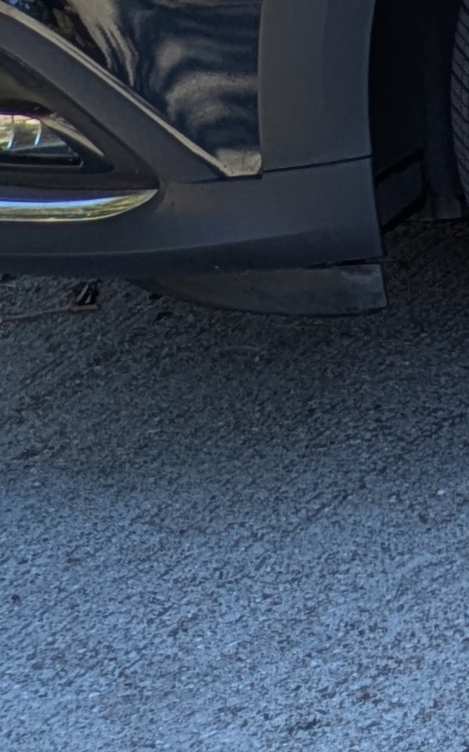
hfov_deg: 7.1
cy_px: -155
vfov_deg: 13.6
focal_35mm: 149
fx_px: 3049
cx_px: 1725
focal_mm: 5.43
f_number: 1.89
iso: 45
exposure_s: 1/1869
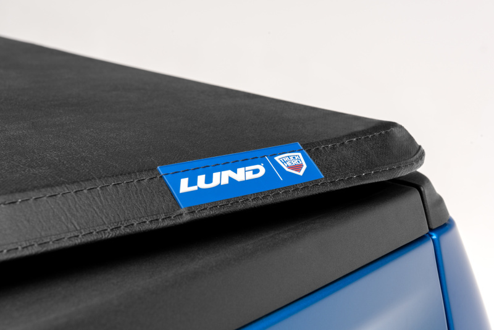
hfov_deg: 28.8
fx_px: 961
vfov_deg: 19.5
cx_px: 247
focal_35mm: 70
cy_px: 165
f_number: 14
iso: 100
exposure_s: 1/60
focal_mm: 70
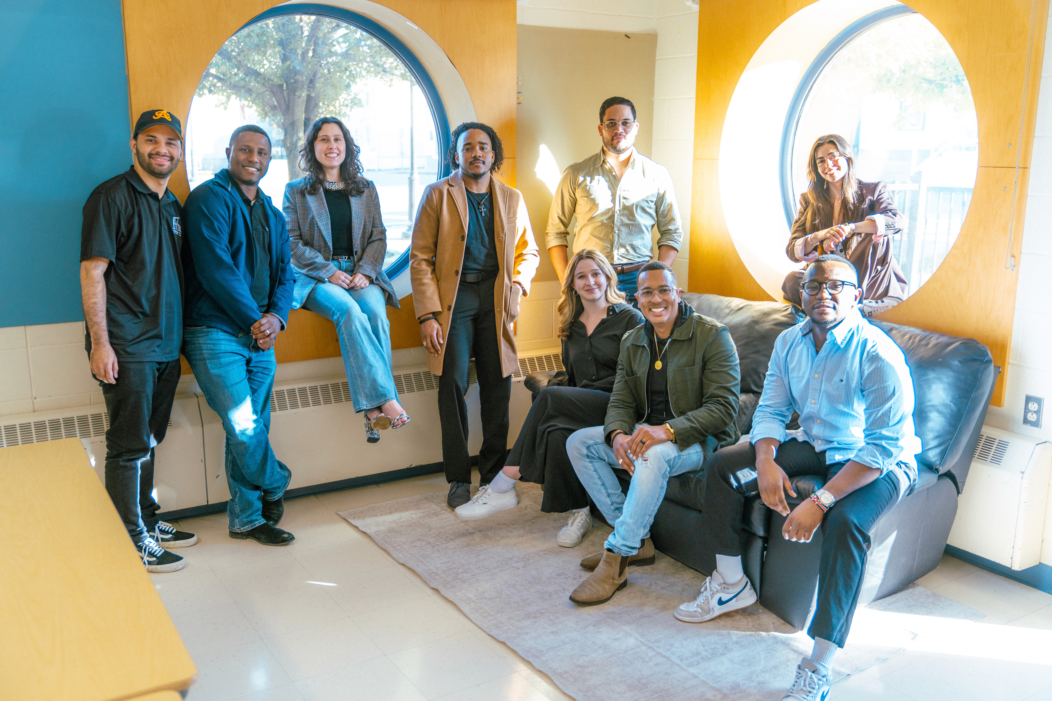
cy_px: 350
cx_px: 526
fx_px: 935
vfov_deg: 41.1
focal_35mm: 32
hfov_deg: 58.7
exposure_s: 1/250
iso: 800
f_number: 2.8
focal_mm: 32
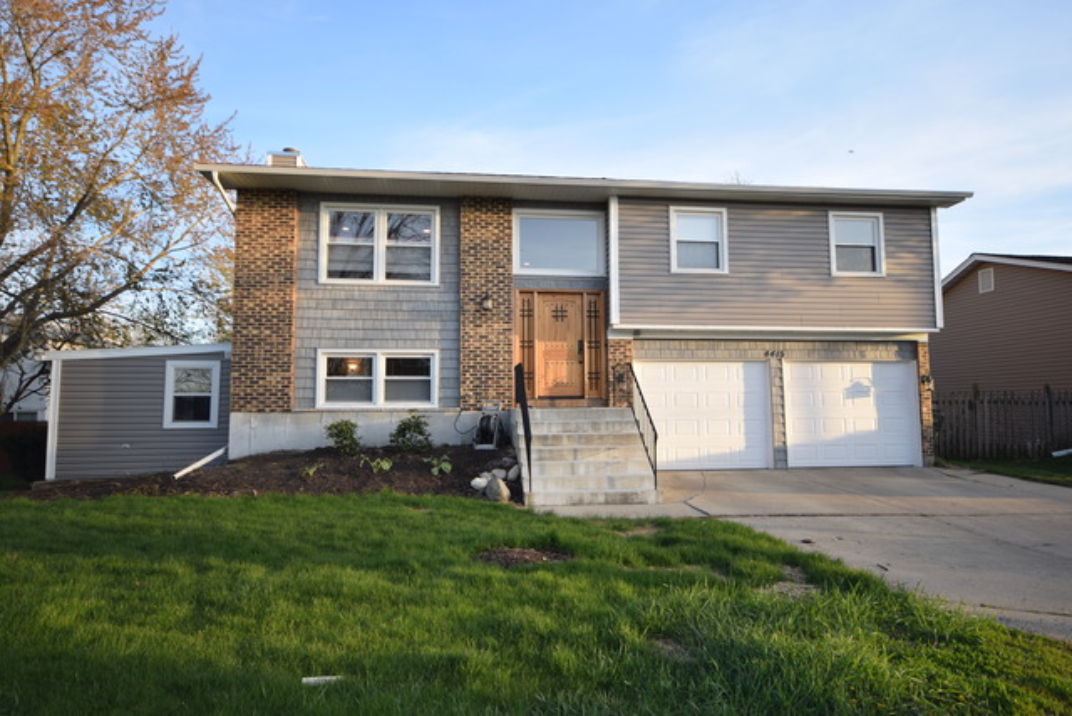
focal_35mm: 21
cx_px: 536
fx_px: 625
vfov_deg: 59.5
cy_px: 358
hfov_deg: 81.2
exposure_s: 1/60
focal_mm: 14
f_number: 4.8
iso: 100
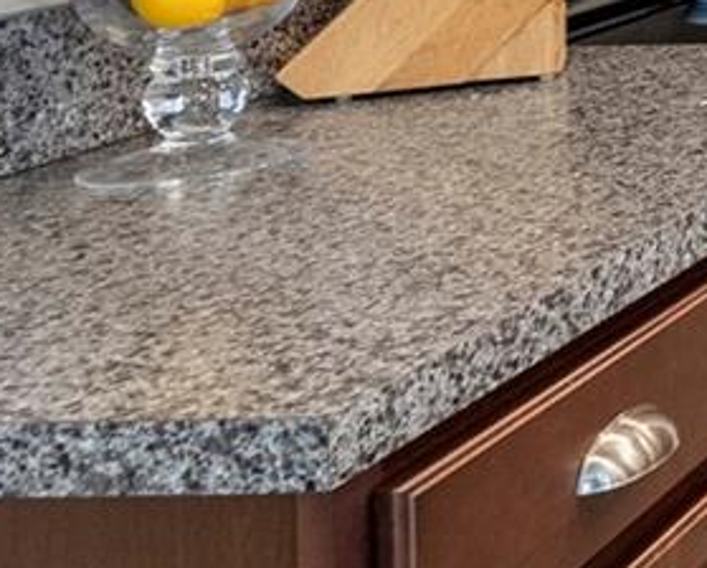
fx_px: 1802
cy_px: -342
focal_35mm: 86
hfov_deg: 15.3
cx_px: 1589
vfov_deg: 16.0
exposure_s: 1/5
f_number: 9
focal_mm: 16
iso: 2000
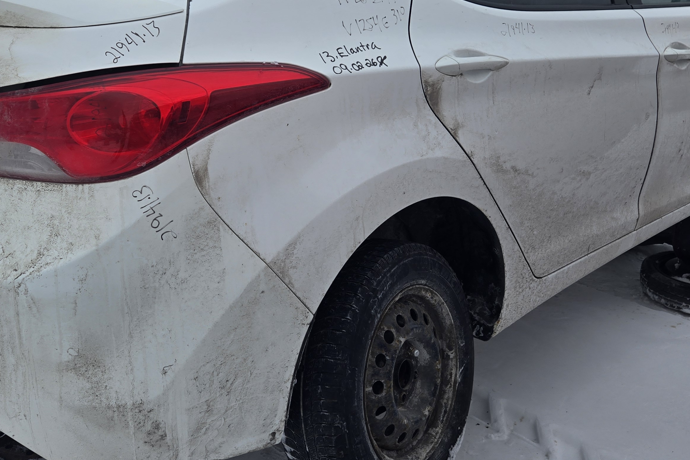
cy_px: 144
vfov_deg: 32.3
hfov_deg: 47.4
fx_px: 786
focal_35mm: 41
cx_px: 323
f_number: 1.8
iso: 25
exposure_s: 1/732
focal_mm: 5.4
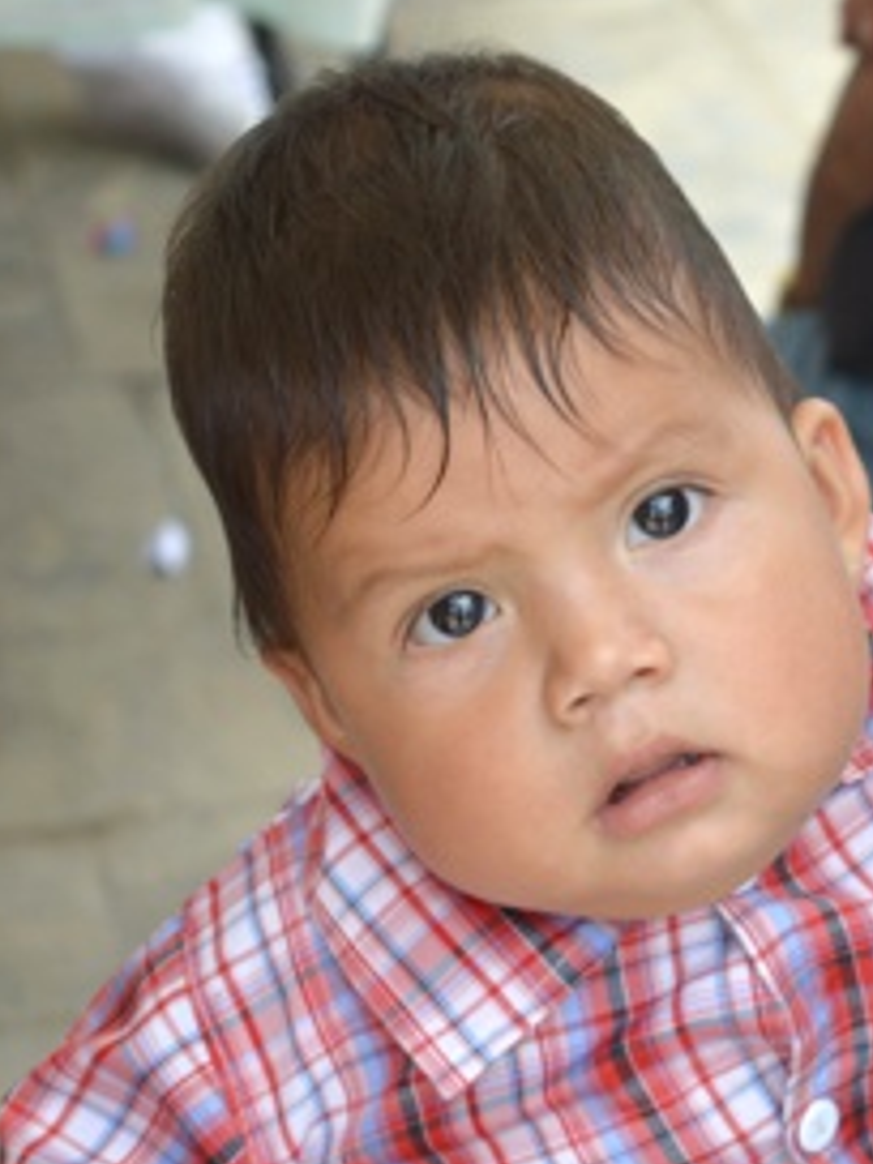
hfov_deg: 10.1
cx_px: 946
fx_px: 4906
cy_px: 693
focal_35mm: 146
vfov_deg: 13.5
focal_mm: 55
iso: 100
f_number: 5.6
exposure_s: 1/100
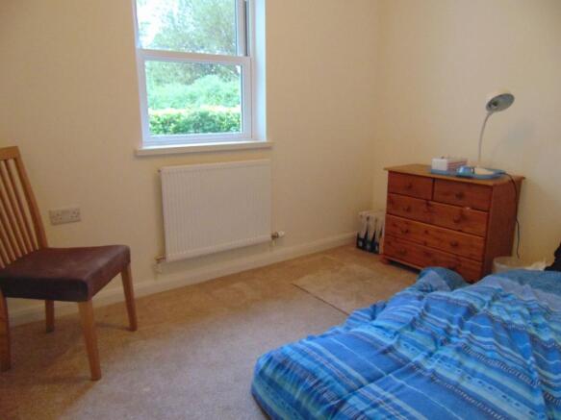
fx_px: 405
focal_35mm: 25
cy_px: 210
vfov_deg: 54.9
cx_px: 280
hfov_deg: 69.4
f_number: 3
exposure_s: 1/30
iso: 400
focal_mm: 4.5
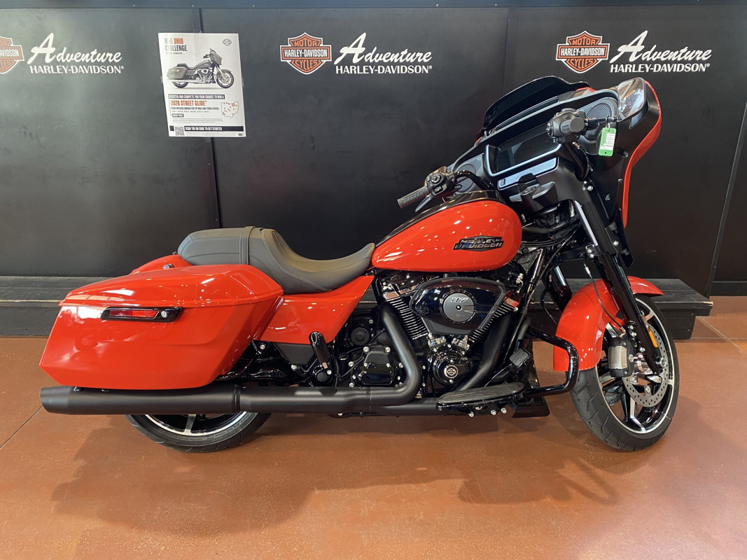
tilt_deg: -19.5
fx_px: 561
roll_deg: -0.2
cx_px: 374
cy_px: 280
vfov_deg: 53.1
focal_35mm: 26
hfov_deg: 67.3
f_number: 1.8
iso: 250
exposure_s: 1/60
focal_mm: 4.25
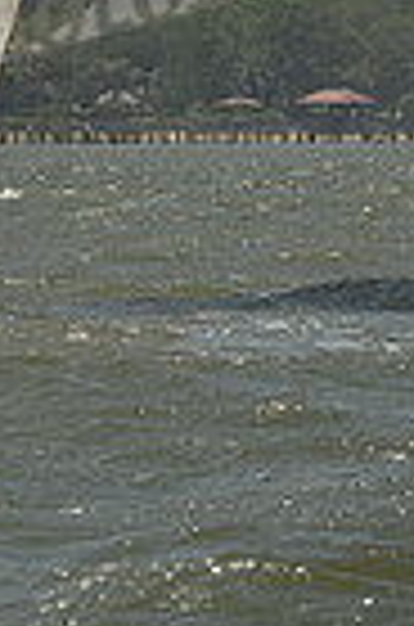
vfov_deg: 2.2
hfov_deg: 1.5
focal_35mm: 921
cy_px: -658
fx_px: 15966
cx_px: -331
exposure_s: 1/1250
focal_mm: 220
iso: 280
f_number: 11
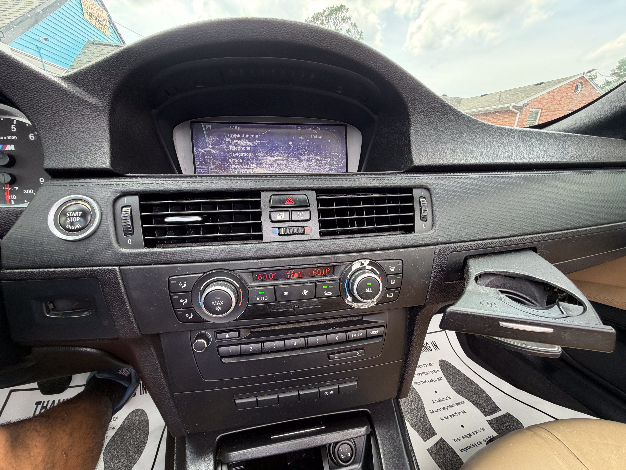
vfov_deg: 85.7
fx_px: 253
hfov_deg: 102.1
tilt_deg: -19.9
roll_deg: +0.0
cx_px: 313
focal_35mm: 14
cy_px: 235
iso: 80
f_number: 2.2
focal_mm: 2.22
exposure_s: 1/121
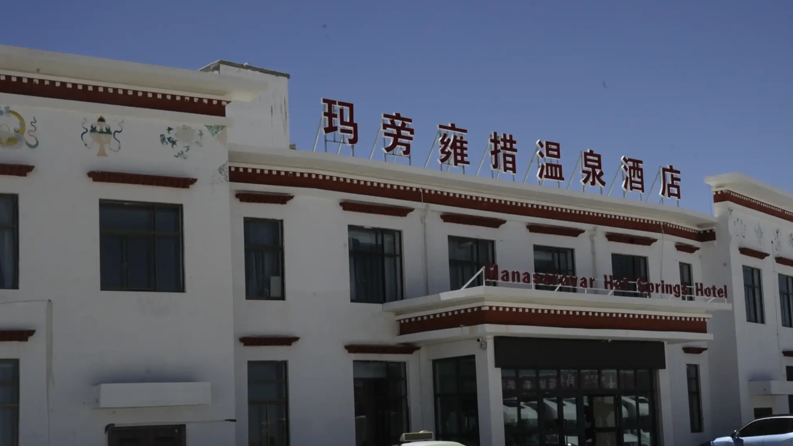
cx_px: 500
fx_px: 1262
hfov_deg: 34.7
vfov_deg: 20.0
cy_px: 290
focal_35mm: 60
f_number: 18
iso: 1250
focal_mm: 44
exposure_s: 1/1250
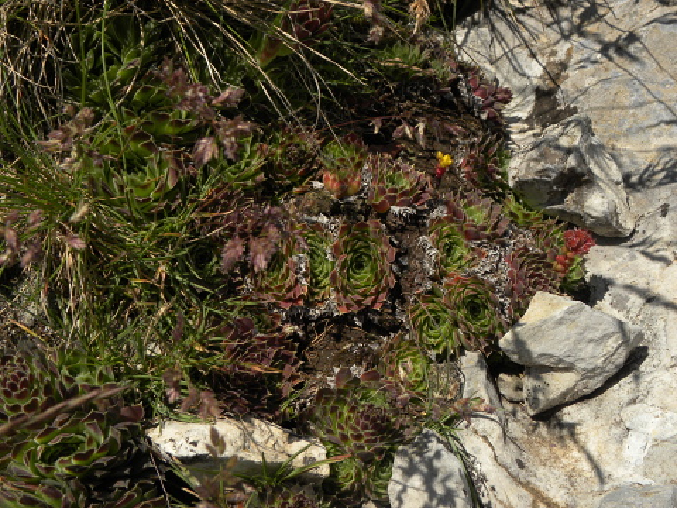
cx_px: 338
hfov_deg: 33.2
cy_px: 254
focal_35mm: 58
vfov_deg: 25.2
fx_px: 1134
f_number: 5.6
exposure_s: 1/500
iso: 64
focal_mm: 10.3
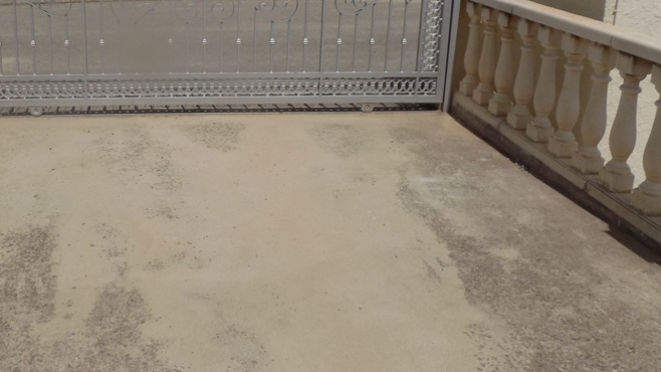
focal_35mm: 39
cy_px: 57
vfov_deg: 29.5
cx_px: 213
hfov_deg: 50.6
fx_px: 684
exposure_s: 1/400
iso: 80
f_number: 9.9
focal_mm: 4
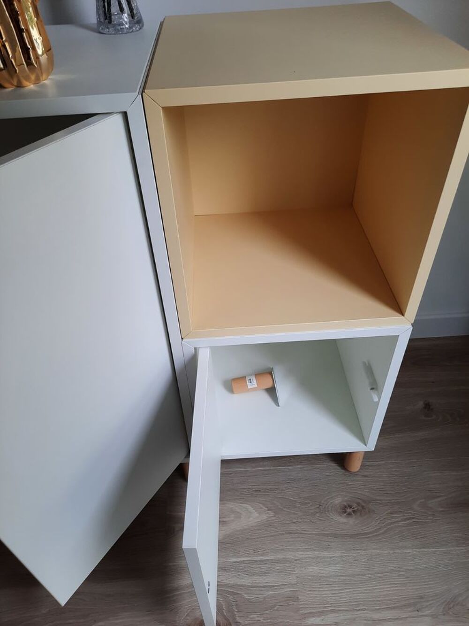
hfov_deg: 54.9
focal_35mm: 25
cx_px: 234
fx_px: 452
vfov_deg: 69.4
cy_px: 313
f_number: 2
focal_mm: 4.6
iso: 64
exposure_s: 1/60
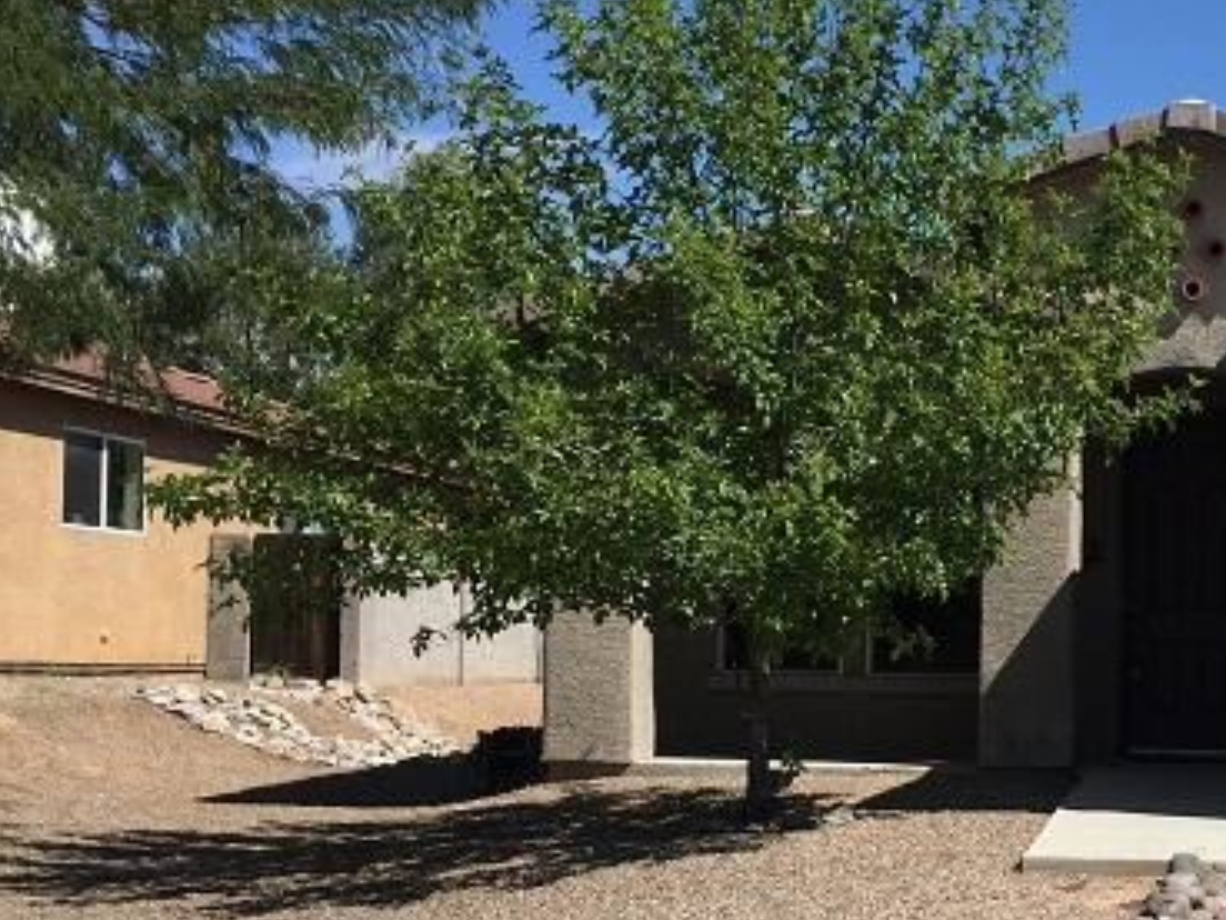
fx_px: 2231
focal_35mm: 63
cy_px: 673
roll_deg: -1.2
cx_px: 1163
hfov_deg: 29.1
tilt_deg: +0.3
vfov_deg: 23.1
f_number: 2.2
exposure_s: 1/2825
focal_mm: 4.15
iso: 32
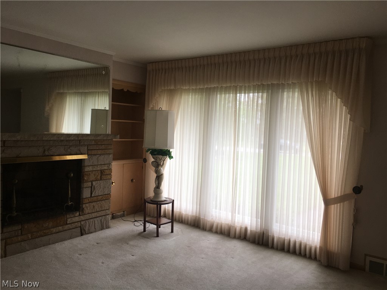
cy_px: 145
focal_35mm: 29
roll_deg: -3.0
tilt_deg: -3.1
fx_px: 324
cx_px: 194
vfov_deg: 48.2
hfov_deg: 61.7
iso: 32
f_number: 2.2
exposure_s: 1/50
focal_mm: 4.15
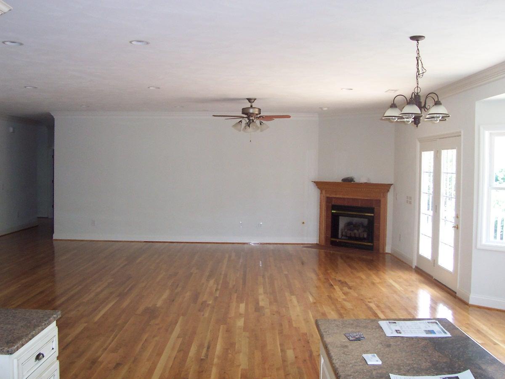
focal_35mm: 37
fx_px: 540
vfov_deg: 38.7
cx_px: 252
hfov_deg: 50.1
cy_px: 190
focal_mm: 5.6
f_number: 2.8
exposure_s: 1/90
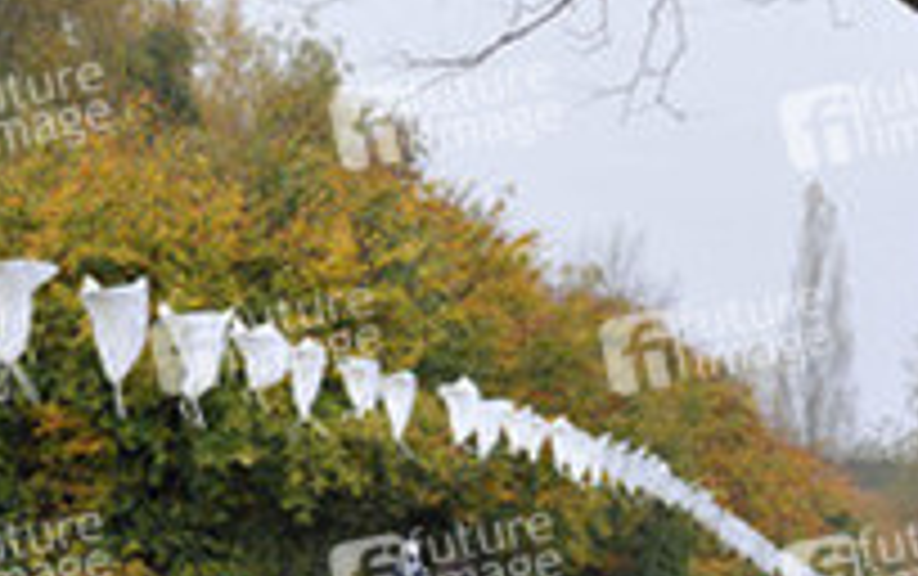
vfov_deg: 5.6
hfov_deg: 8.9
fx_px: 5911
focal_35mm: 236
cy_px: 454
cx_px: 326
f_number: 5.6
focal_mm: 105
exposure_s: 1/200
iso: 250
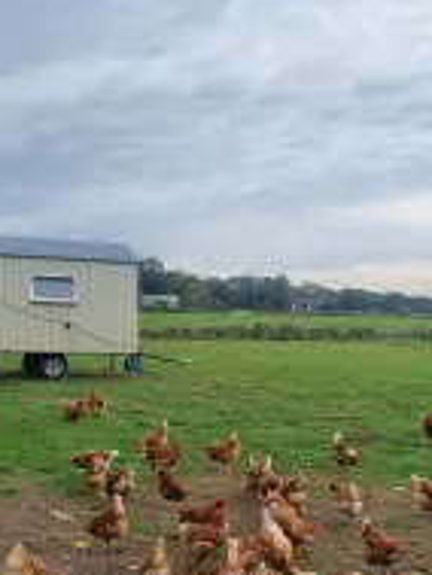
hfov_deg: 26.5
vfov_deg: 34.0
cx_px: 283
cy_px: 450
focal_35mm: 55
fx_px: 914
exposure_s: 1/1072
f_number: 1.8
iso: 50
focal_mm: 5.4
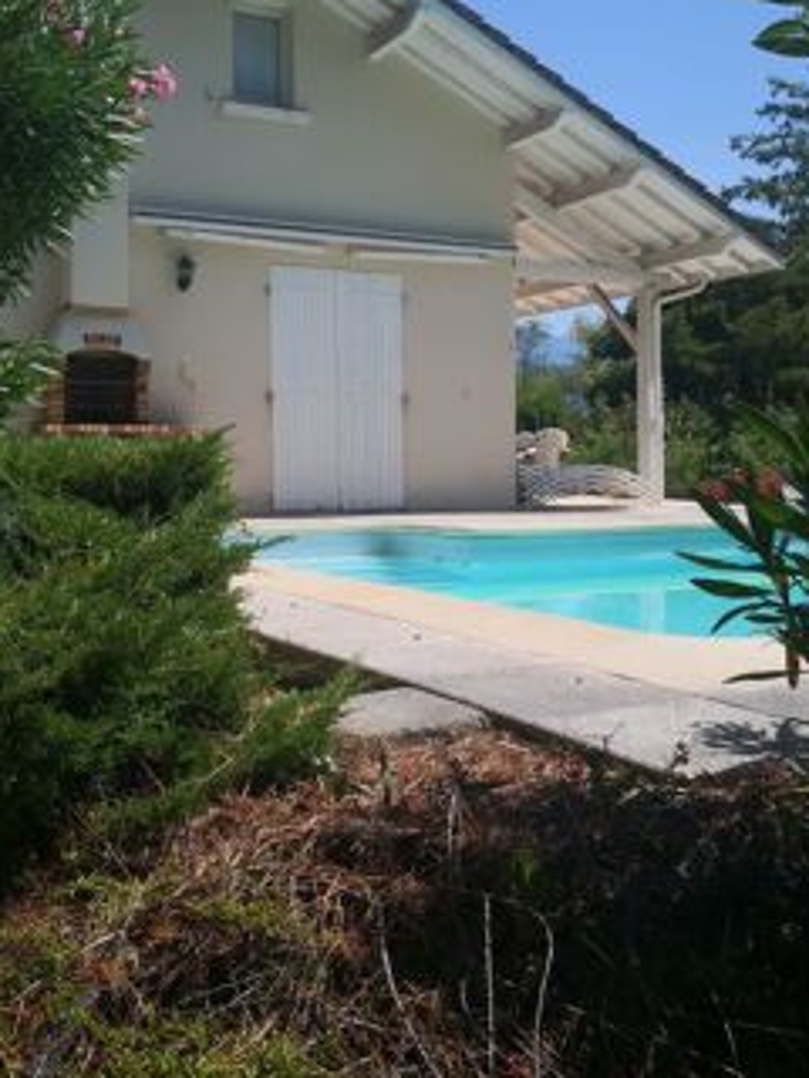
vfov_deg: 51.2
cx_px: 371
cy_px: 477
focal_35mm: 36
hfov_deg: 39.6
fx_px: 1122
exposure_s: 1/3247
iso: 50
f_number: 1.6
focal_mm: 3.95
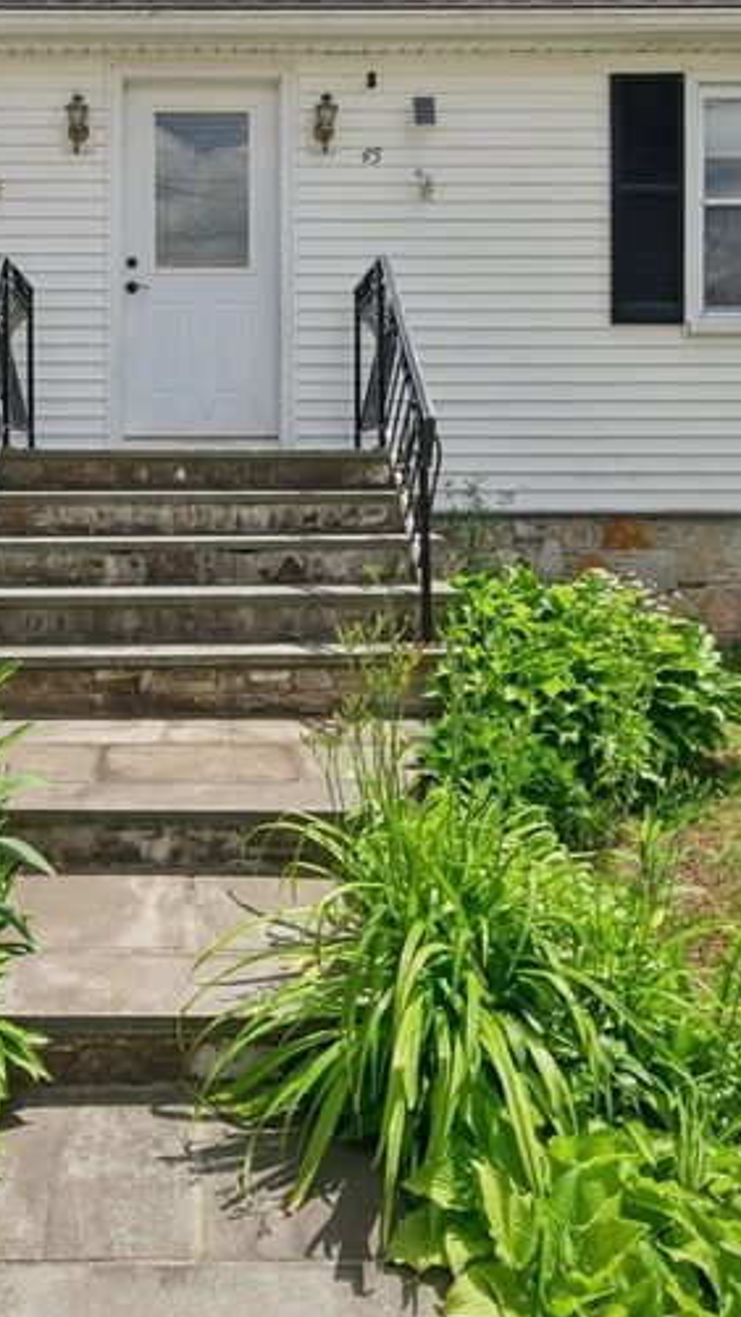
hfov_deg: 38.1
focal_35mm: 30
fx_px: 1047
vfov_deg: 62.6
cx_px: 194
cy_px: 435
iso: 400
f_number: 8
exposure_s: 1/1000
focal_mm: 14
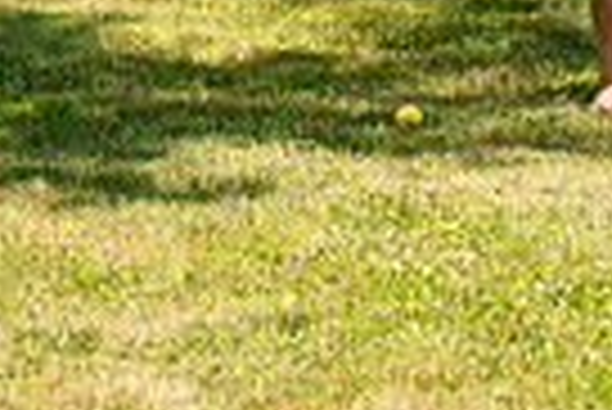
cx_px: 326
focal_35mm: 210
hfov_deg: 9.8
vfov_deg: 6.5
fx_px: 3574
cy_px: -231
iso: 400
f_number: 2.8
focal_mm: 44
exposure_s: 1/4000
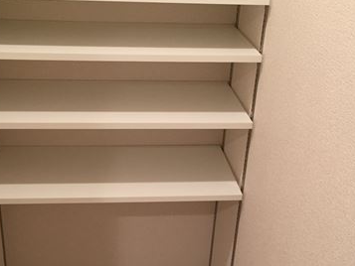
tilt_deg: -29.0
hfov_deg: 36.8
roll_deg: -2.8
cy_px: 172
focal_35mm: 52
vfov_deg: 27.9
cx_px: 160
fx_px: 533
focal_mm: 4.15
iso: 160
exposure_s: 1/33
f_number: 2.2
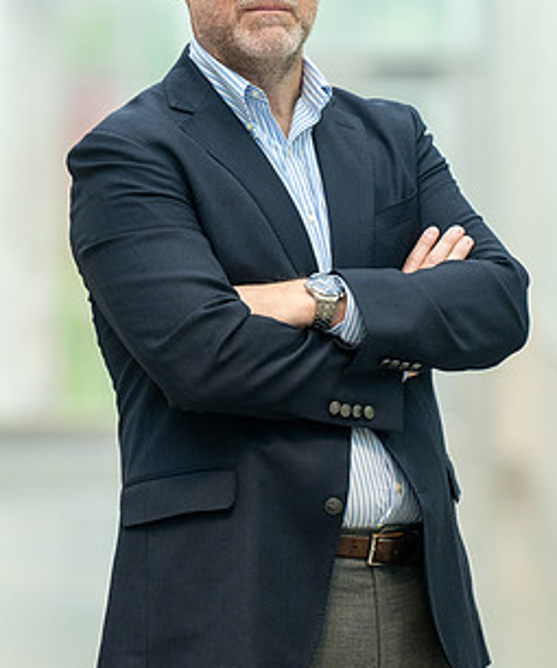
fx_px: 8506
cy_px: 189
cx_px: 199
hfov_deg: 3.8
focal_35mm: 423
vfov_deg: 4.5
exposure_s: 1/200
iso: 800
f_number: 3.5
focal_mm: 200
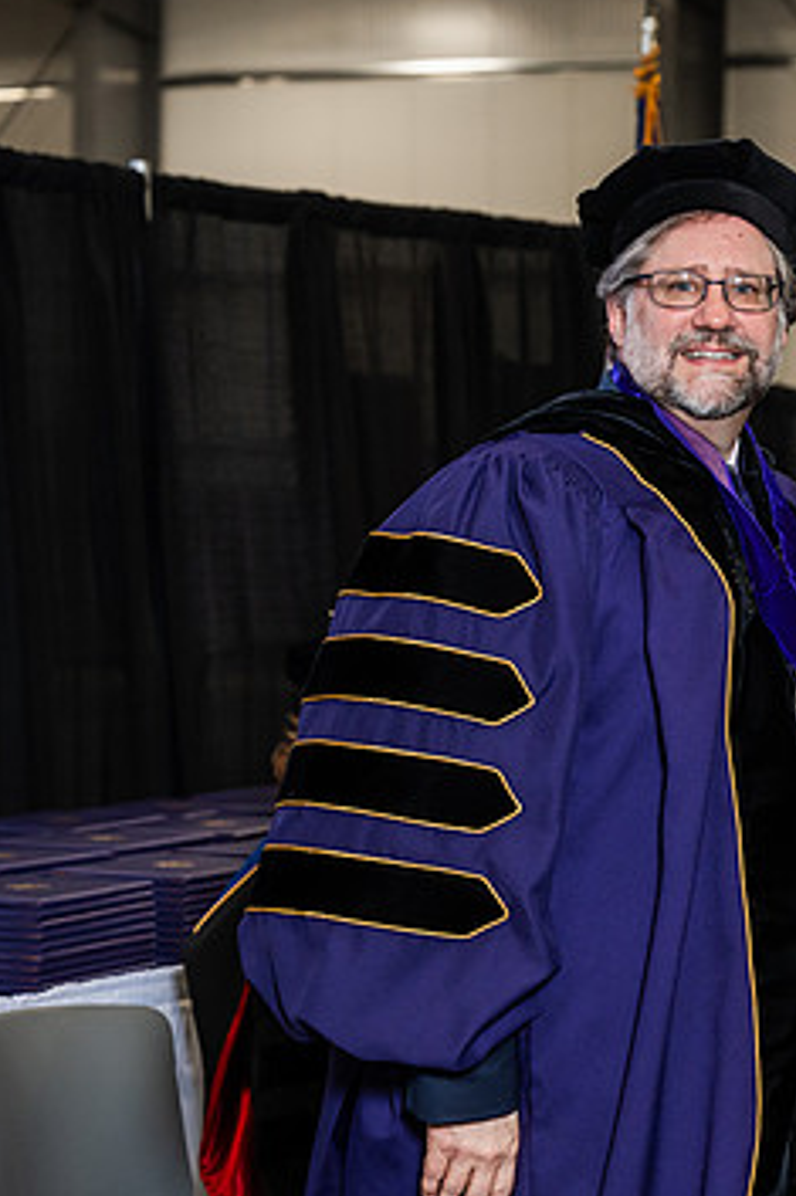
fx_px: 3818
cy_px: 605
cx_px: 830
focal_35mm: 115
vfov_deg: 17.8
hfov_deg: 11.8
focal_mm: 70
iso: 1250
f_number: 4.5
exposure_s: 1/200
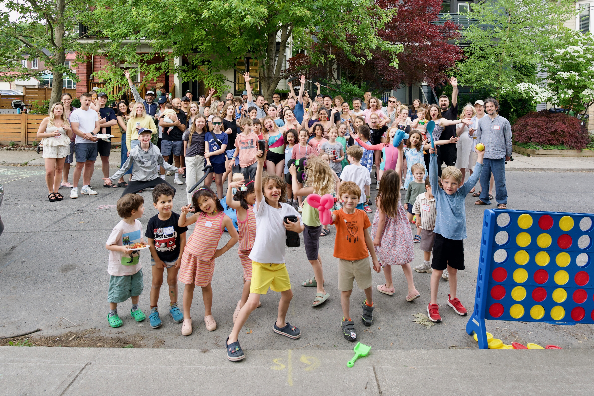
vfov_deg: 81.2
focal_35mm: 14
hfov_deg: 104.2
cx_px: 297
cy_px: 198
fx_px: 231
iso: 250
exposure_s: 1/200
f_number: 4
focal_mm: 14
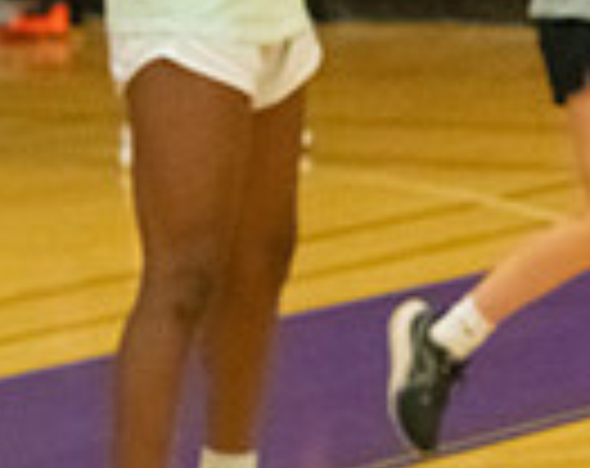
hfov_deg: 6.5
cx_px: 1009
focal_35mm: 292
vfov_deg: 5.3
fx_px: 5084
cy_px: 340
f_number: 4.5
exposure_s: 1/800
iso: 6400
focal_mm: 70
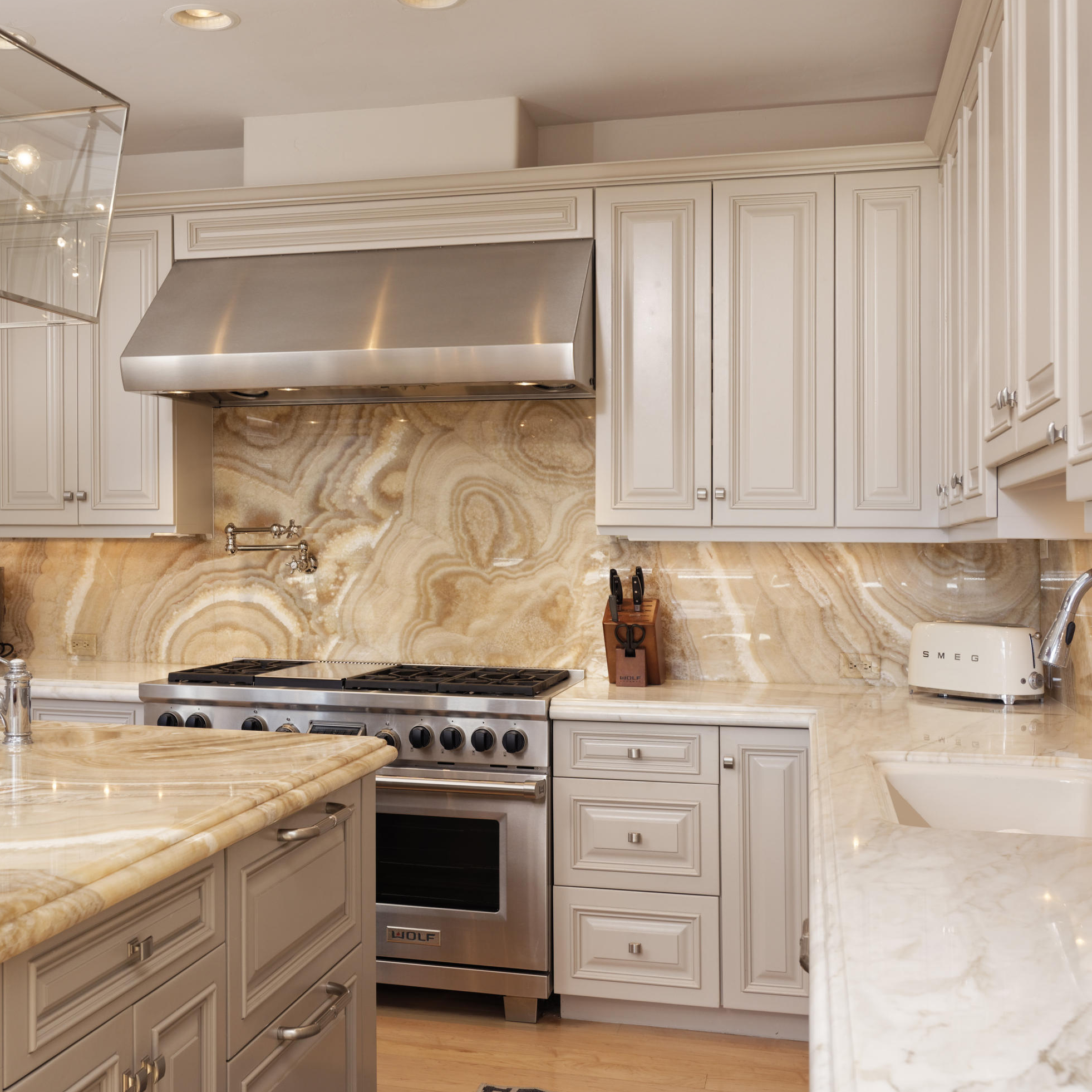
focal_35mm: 39
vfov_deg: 42.8
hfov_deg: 42.6
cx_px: 439
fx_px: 1392
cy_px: 553
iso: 250
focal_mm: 30
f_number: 7.1
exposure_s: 1/13
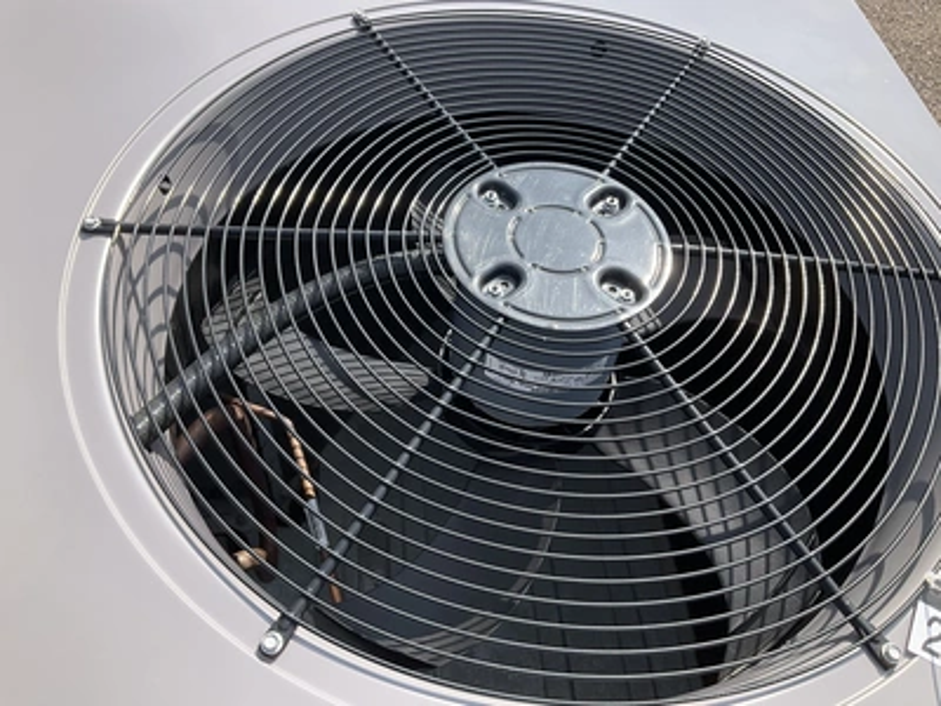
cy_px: 353
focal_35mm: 29
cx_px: 470
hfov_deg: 61.7
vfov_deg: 48.2
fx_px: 788
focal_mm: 3
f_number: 1.8
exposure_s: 1/1055
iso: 25
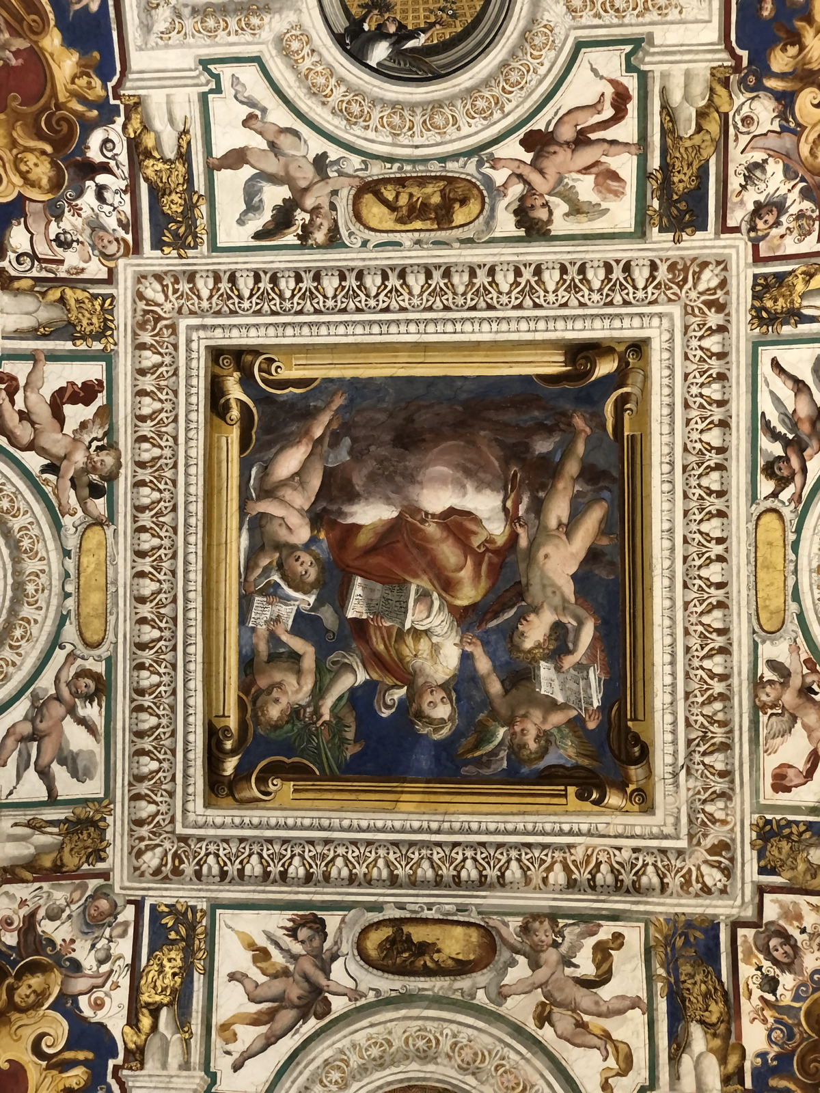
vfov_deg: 36.8
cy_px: 546
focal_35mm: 52
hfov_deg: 28.0
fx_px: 1642
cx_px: 410
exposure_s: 1/33
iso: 125
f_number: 2.4
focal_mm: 6
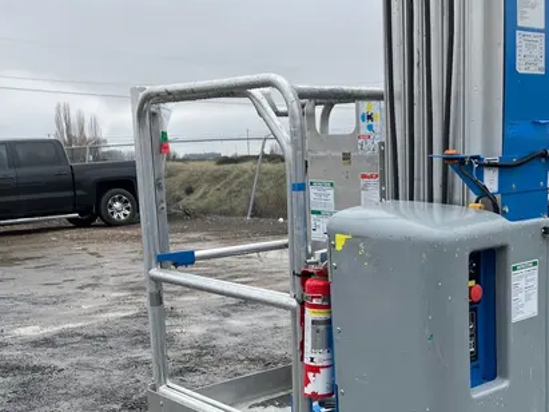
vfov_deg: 28.7
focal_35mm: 50
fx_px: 793
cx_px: 362
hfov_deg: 37.8
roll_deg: +1.5
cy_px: 303
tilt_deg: -8.9
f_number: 1.8
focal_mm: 3.99
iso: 32
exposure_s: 1/422
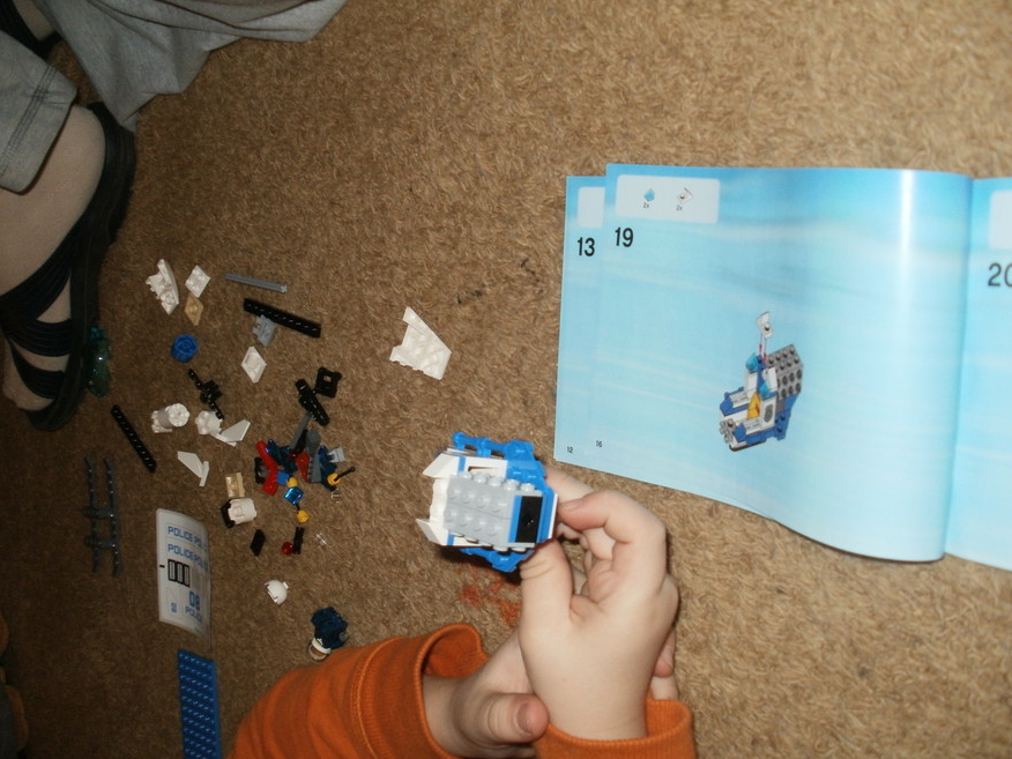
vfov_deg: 38.7
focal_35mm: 37
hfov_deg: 50.1
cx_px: 509
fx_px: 1082
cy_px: 388
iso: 125
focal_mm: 6.3
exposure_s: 1/30
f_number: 3.5
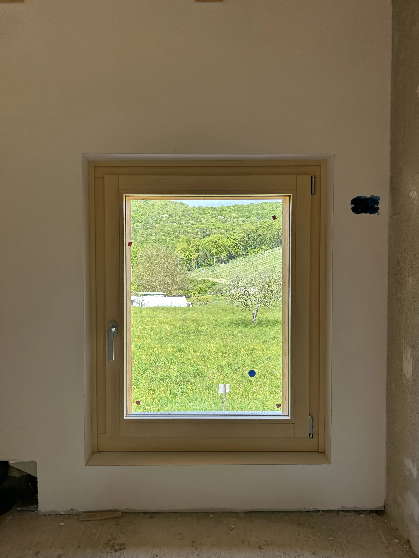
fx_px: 420
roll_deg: -0.6
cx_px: 210
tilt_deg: -1.3
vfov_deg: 67.3
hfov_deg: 53.1
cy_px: 279
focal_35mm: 26
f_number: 1.5
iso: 40
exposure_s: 1/267
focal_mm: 5.7
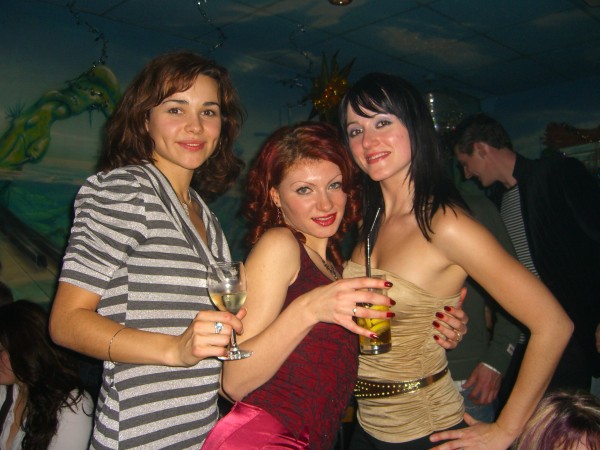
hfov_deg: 49.0
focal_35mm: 38
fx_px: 659
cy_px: 225
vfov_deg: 37.7
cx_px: 300
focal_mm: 7.9
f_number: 2.8
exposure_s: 1/60
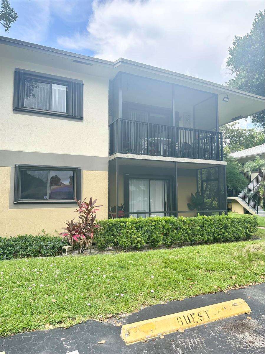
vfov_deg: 71.6
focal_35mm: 24
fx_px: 245
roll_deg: -1.1
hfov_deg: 56.8
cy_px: 177
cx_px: 132
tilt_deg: +6.3
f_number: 1.78
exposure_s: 1/1812
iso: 80
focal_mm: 6.86
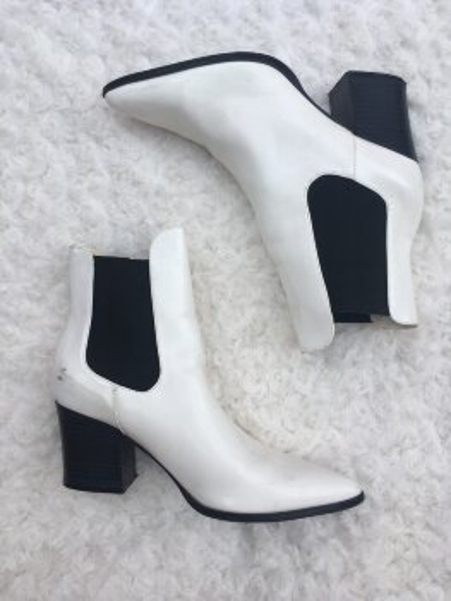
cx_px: 226
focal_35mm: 29
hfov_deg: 48.3
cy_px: 300
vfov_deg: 61.6
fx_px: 503
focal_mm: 4.15
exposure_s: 1/430
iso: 25
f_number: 2.2
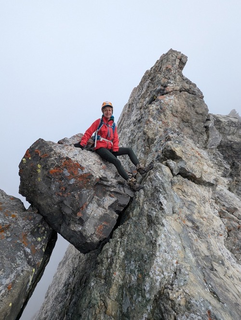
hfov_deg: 90.1
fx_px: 120
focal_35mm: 13
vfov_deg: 106.1
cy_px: 160
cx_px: 120
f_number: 2.2
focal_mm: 1.95
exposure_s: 1/1149
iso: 45
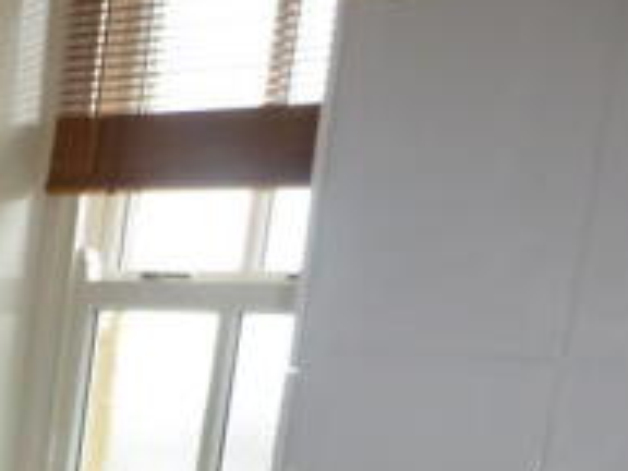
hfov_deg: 24.0
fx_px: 1324
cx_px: -149
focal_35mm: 73
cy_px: 705
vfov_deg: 18.0
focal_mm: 4.3
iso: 250
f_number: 3.3
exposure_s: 1/60
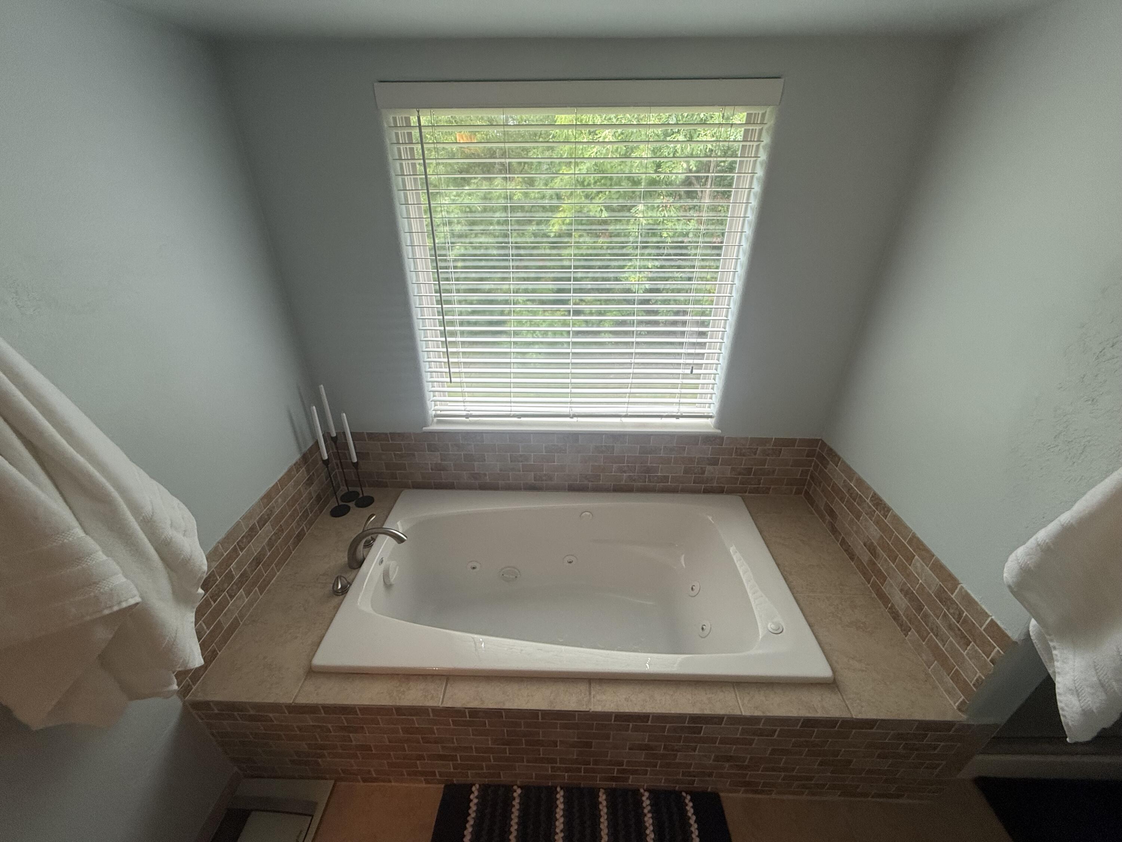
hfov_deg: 102.1
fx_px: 454
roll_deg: -1.2
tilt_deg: -28.5
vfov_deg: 85.7
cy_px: 421
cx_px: 561
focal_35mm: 14
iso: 125
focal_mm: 2.22
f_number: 2.2
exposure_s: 1/120
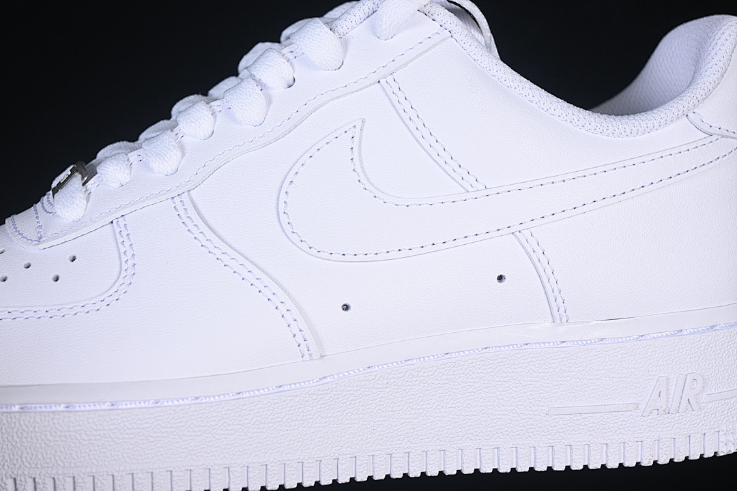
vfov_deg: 18.2
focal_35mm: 75
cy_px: 246
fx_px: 1535
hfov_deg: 27.0
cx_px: 368
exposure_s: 1/80
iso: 160
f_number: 7.1
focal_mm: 50
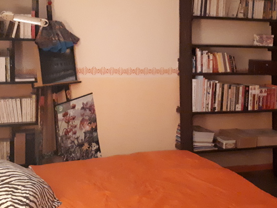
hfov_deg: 37.5
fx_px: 408
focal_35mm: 51
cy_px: 70
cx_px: 133
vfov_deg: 28.4
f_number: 1.9
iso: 1250
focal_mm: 3.6
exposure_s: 1/17
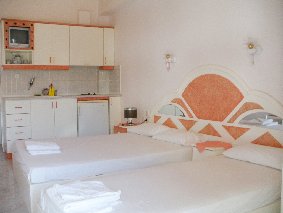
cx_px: 142
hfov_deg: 51.4
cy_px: 106
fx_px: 294
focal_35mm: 36
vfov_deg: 39.7
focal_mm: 6.3
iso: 125
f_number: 3.5
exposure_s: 1/30
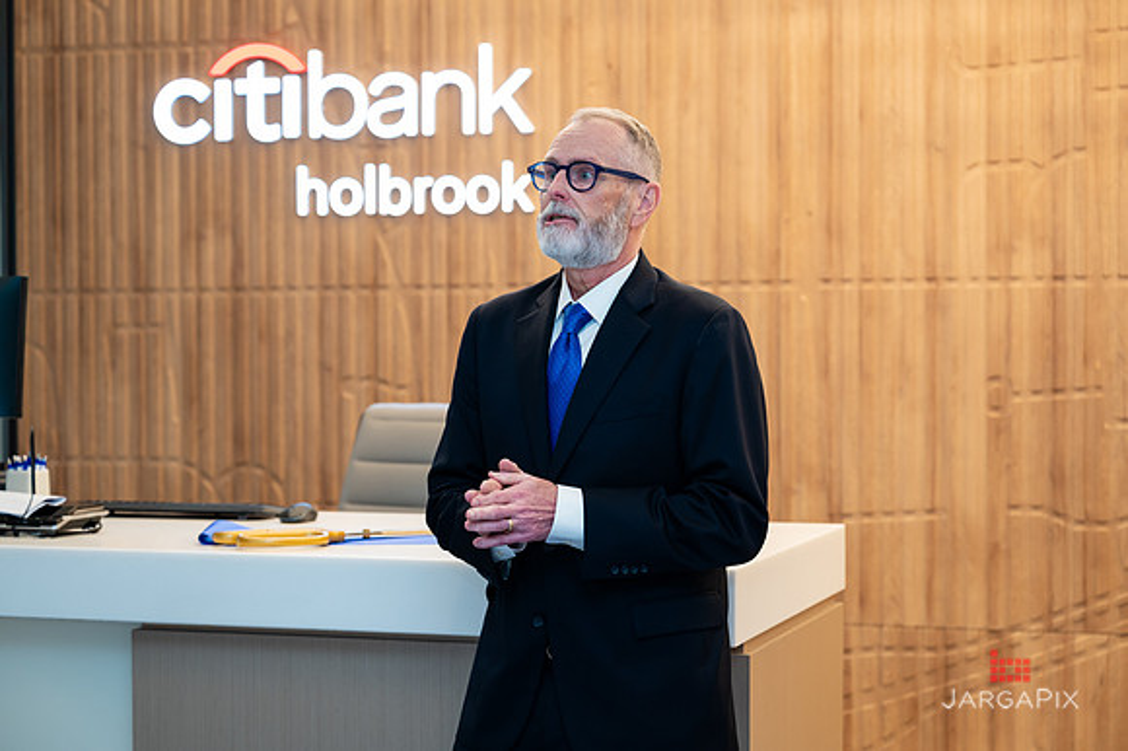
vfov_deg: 18.4
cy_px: 356
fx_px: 2315
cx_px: 564
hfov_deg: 27.4
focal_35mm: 74
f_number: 3.5
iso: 500
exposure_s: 1/200
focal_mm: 70
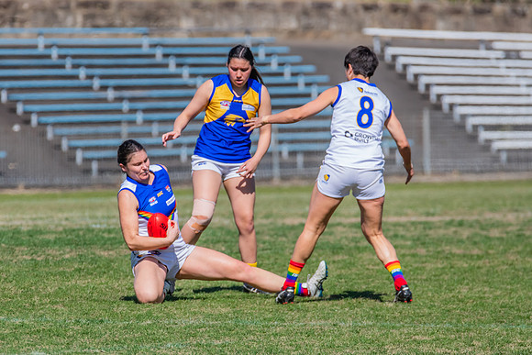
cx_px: 232
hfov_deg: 3.0
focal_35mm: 684
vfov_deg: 2.0
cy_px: 159
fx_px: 10104
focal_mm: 600
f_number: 11
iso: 800
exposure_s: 1/1600
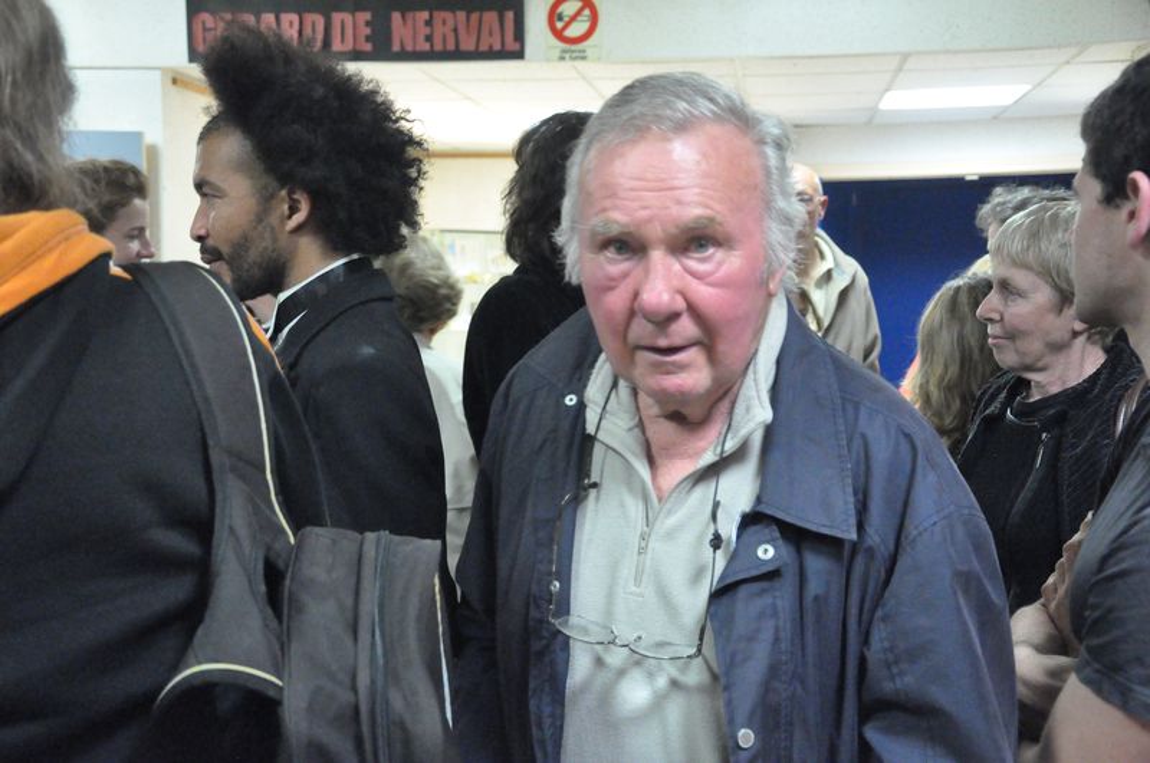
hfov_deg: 41.2
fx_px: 1531
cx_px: 575
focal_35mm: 48
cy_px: 382
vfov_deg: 28.0
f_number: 4.2
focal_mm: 32
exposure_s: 1/80
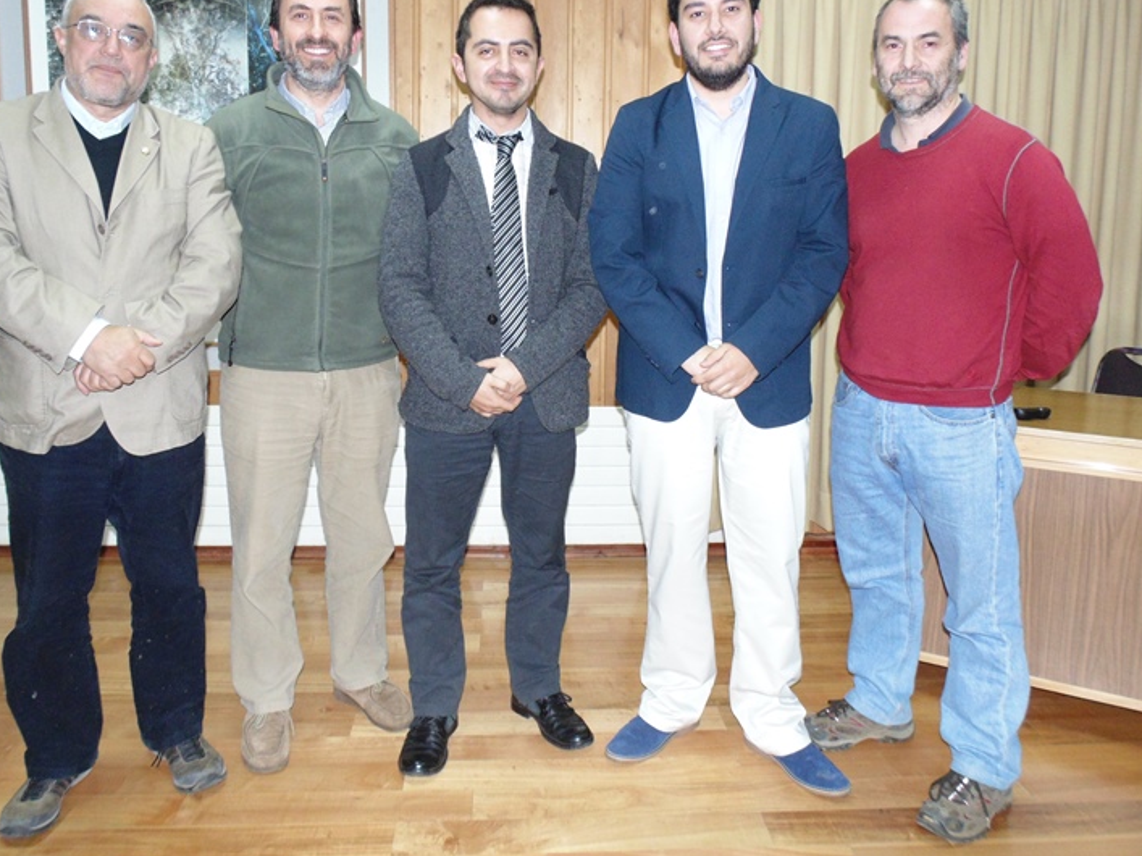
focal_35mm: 28
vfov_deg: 49.4
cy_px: 335
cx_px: 551
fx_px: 924
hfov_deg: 63.4
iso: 400
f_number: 3.1
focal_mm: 4
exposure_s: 1/30
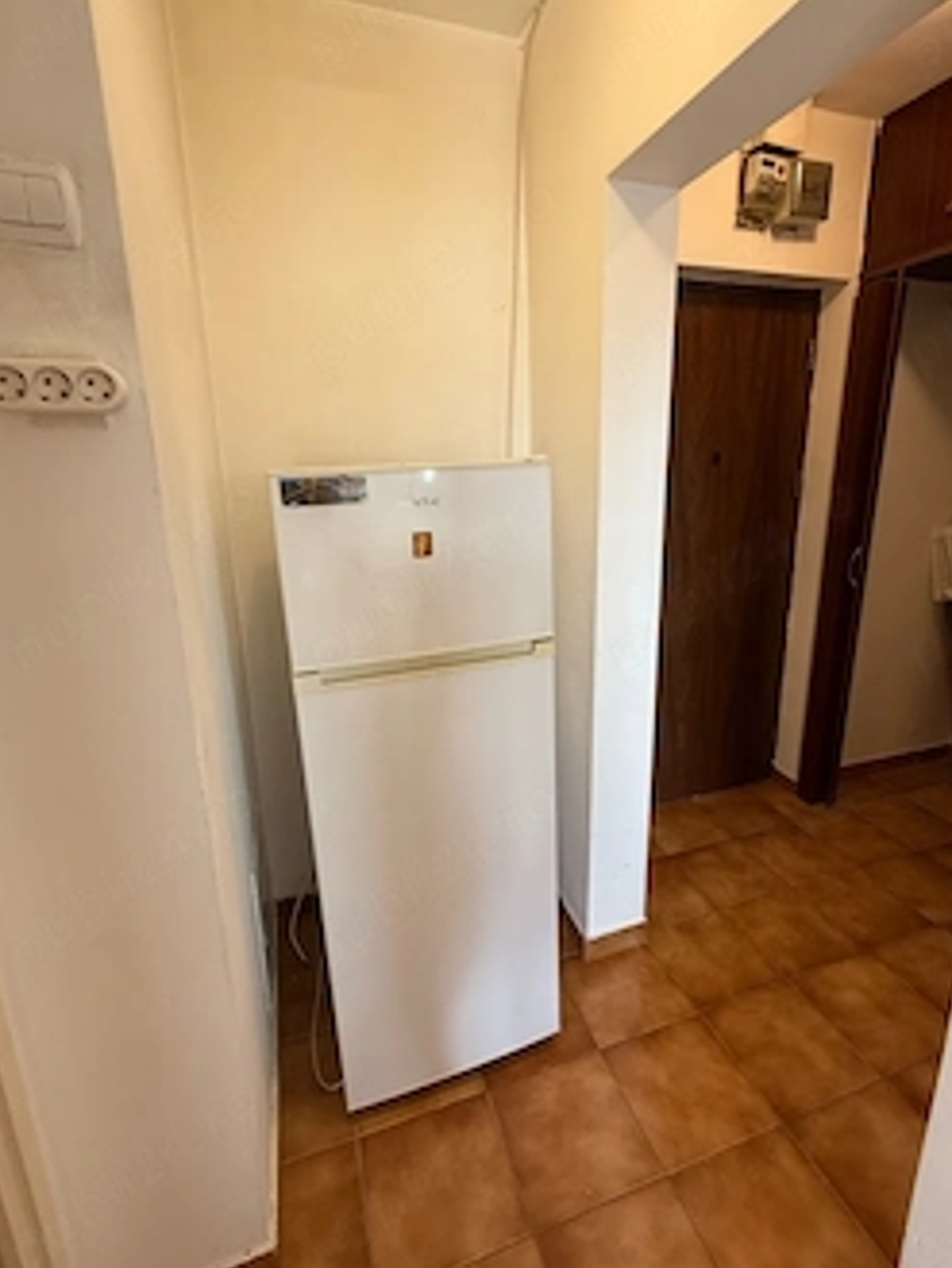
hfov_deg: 74.7
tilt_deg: -14.6
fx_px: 623
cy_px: 624
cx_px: 509
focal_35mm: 17
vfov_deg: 91.0
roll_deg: -0.1
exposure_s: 1/99
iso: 125
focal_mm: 2.22
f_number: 2.2
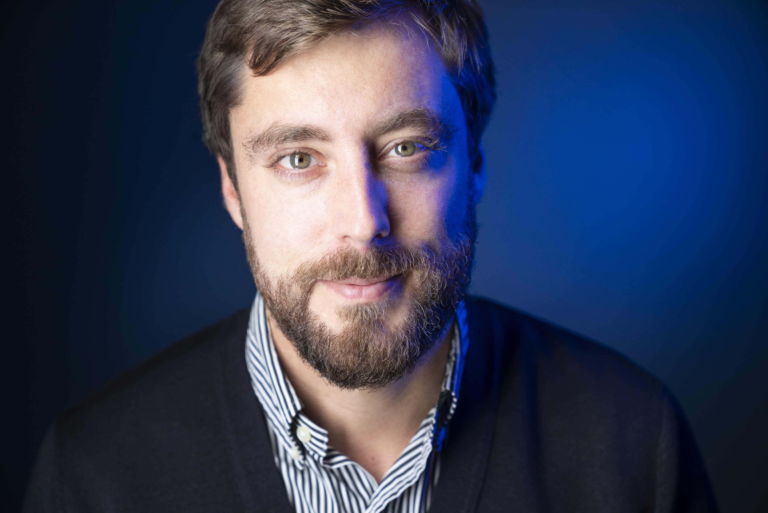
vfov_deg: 19.5
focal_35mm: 70
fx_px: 1494
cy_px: 256
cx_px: 384
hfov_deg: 28.8
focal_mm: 70
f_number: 3.5
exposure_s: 1/200
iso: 320
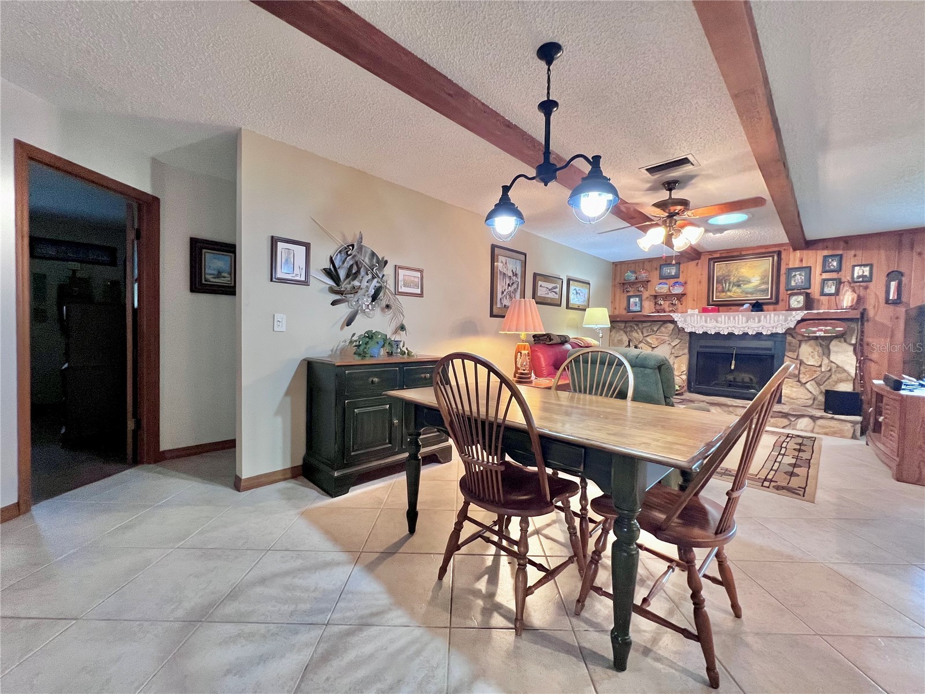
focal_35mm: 13
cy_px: 347
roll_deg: -1.9
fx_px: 347
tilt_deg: -2.3
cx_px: 462
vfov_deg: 89.9
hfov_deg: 106.2
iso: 320
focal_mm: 1.57
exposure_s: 1/60
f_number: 1.8
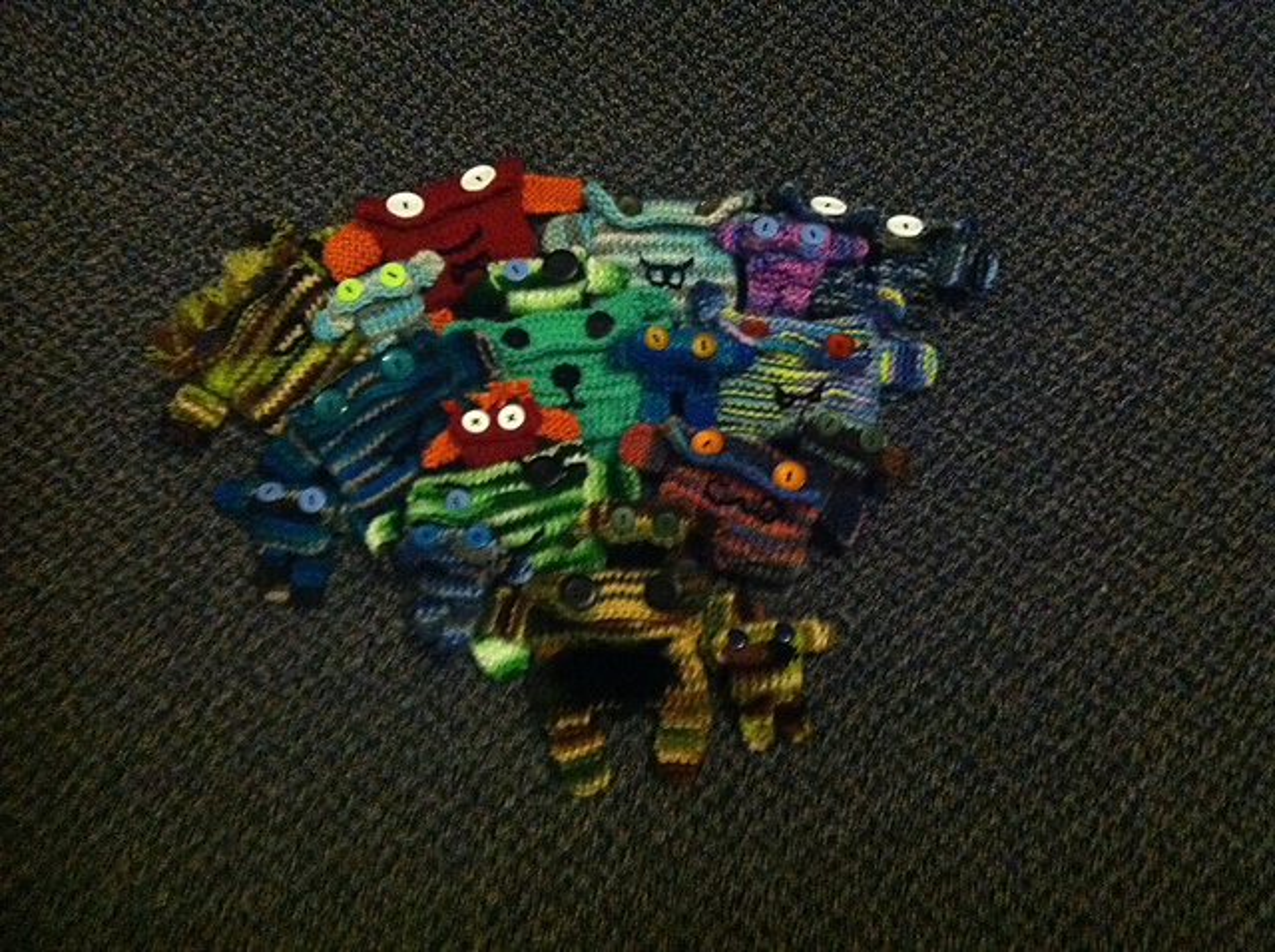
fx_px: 1287
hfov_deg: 52.7
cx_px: 638
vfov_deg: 40.6
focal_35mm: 35
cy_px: 476
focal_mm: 3.85
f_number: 2.8
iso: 1000
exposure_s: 1/15
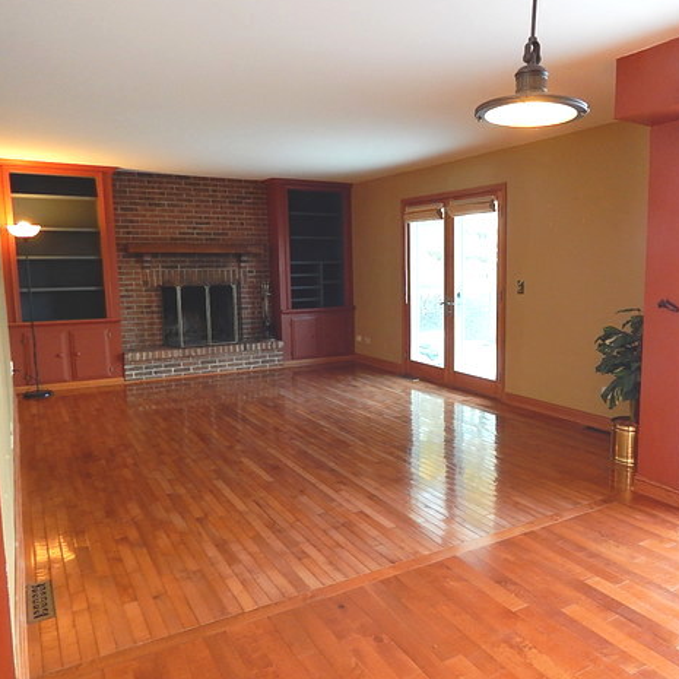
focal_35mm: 28
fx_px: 621
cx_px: 419
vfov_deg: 57.3
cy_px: 340
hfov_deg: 56.7
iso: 250
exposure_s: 1/30
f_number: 3
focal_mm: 4
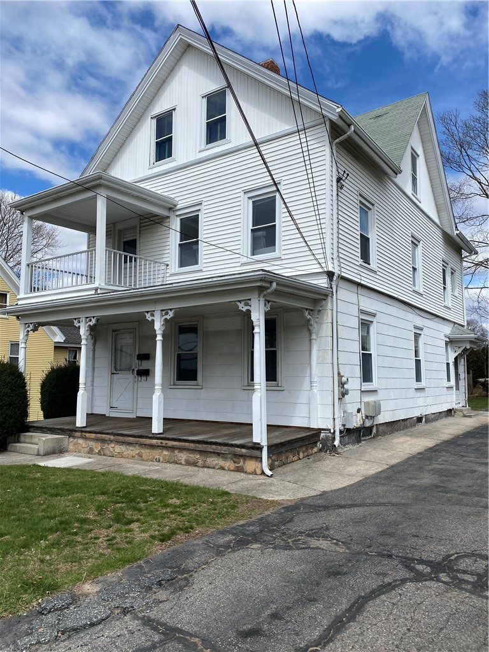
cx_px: 244
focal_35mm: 26
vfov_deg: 67.3
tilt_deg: +7.0
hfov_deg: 53.1
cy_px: 326
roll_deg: -0.5
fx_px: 490
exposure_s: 1/4464
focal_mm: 4.25
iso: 32
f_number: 1.8
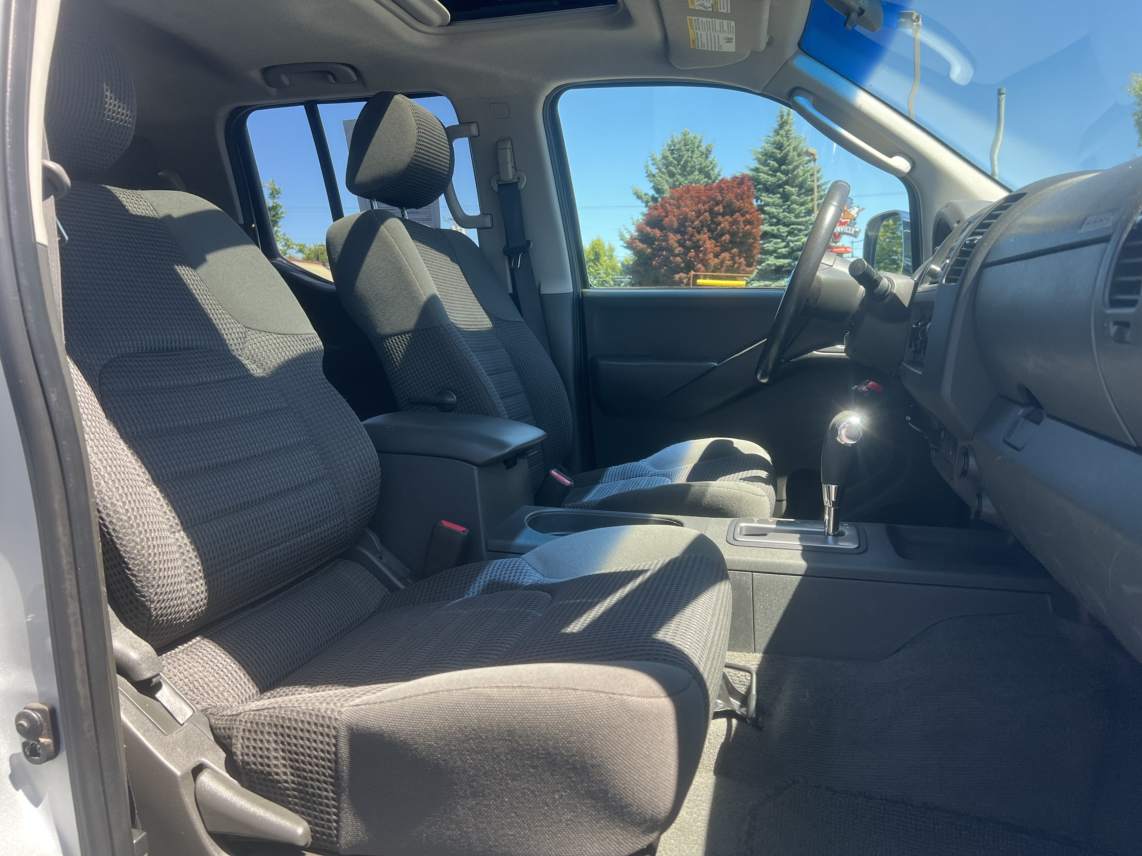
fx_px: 858
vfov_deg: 53.1
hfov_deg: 67.3
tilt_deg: -8.1
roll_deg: +1.4
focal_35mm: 26
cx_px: 571
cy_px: 428
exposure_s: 1/407
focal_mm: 5.7
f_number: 1.5
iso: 50
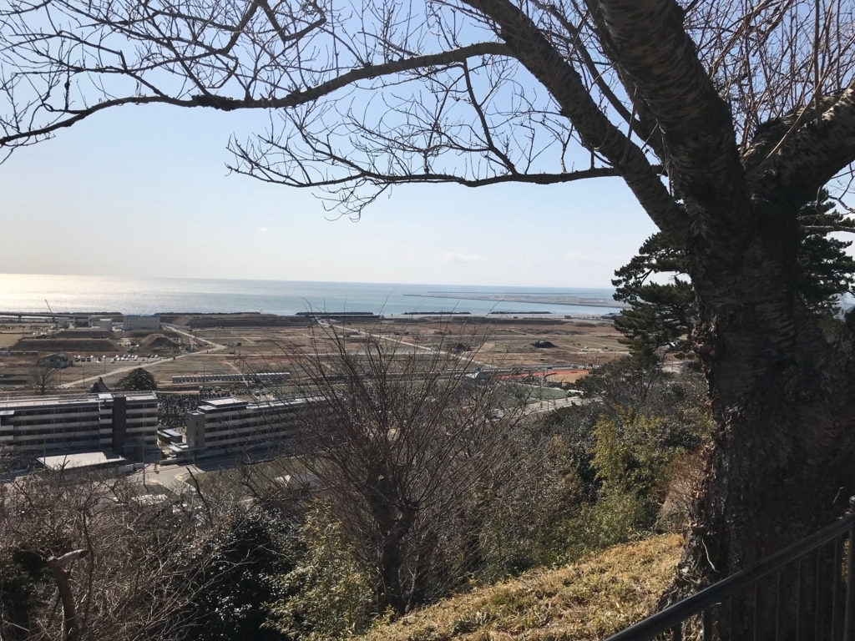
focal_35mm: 28
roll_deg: +0.0
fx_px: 692
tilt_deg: -2.7
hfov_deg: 63.4
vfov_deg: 49.7
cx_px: 428
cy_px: 320
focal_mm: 3.99
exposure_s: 1/6410
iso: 25
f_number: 1.8
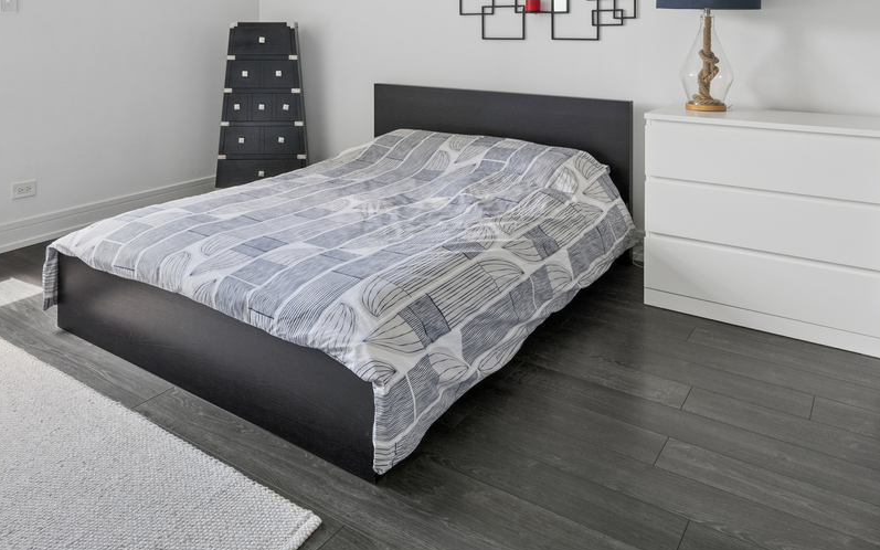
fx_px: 695
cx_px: 371
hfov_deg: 64.3
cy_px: 31
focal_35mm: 29
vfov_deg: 39.3
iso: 400
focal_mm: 14
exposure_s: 1/90
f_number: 8
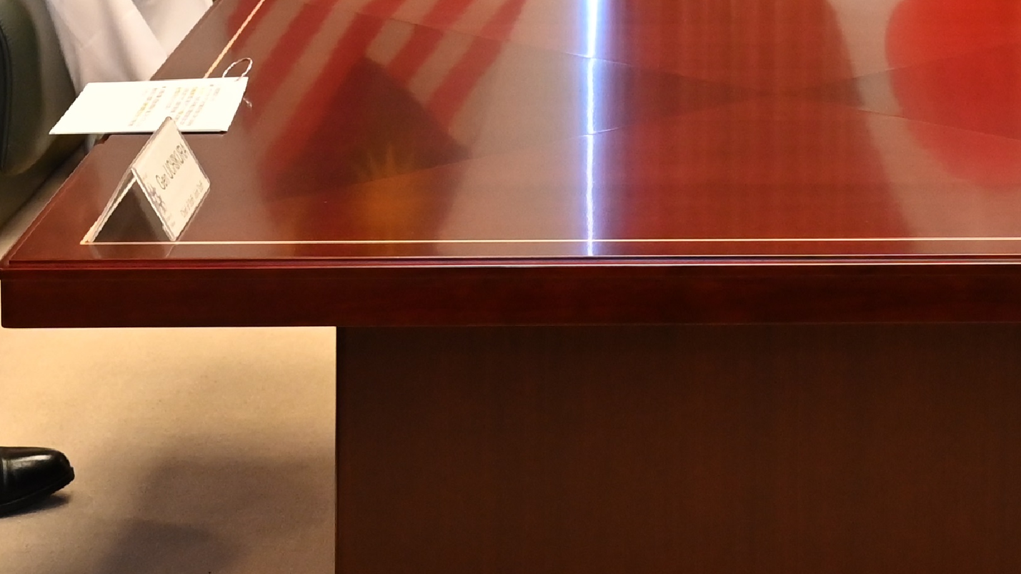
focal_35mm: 93
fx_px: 2518
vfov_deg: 12.5
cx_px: 876
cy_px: -233
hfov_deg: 22.5
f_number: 5.6
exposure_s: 1/125
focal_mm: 24
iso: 2000
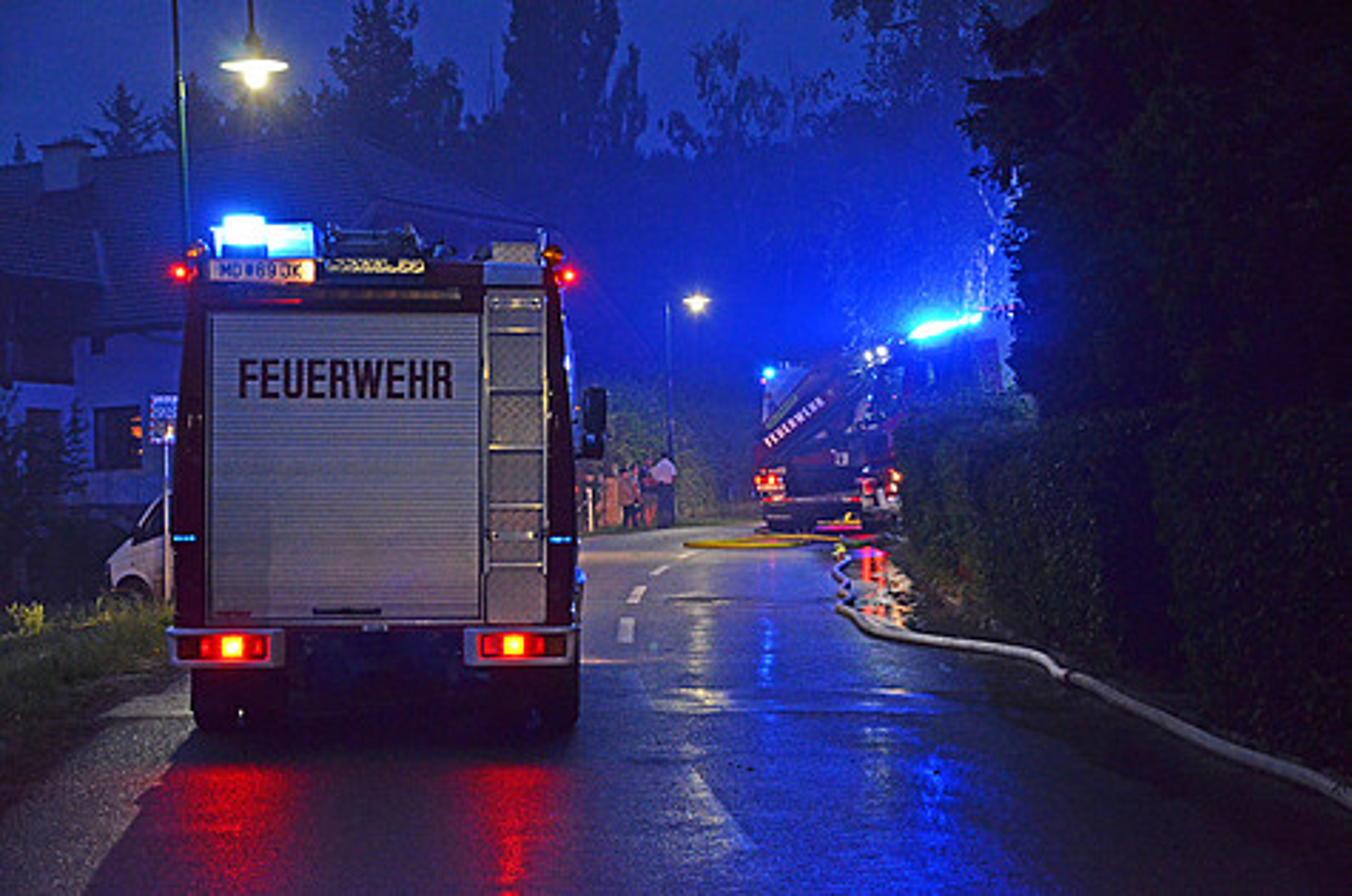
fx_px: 2924
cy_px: 448
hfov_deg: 26.0
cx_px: 676
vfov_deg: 17.4
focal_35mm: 78
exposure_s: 1/25
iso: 3200
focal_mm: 52
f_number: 5
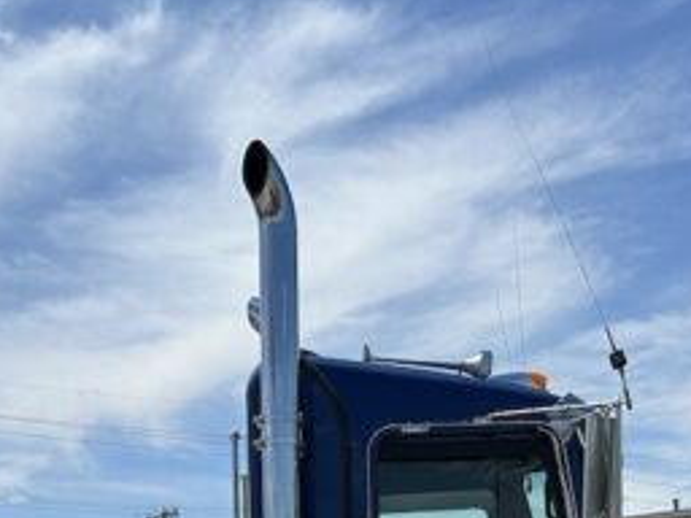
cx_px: 229
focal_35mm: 72
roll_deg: +3.8
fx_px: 1437
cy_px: 742
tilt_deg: -0.5
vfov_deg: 18.5
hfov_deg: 26.9
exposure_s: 1/6211
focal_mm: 6.86
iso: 80
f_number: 1.78
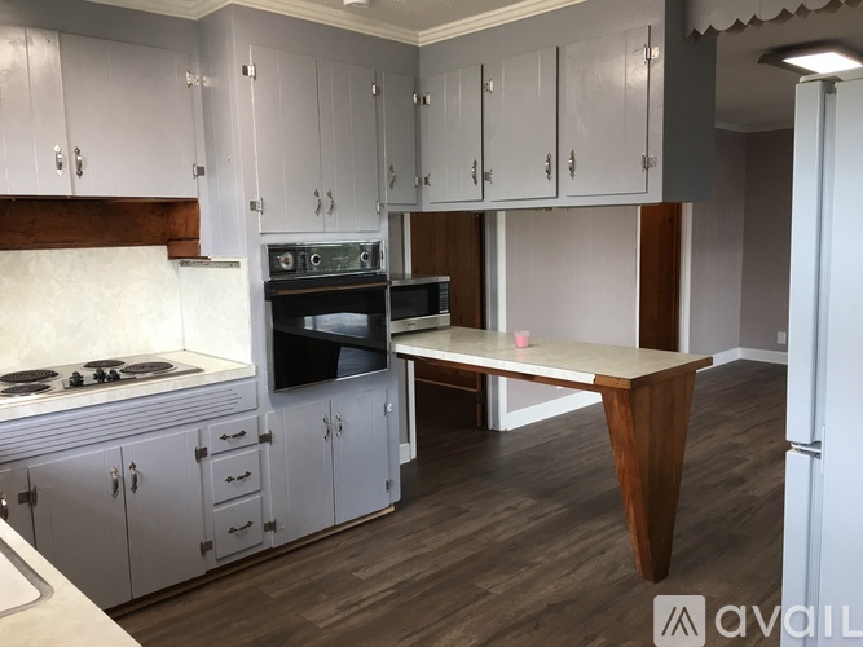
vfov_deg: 48.2
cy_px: 324
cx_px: 432
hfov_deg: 61.7
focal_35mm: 29
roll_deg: +0.6
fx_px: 723
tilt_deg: -6.7
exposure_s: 1/15
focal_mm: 4.15
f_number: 2.2
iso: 25
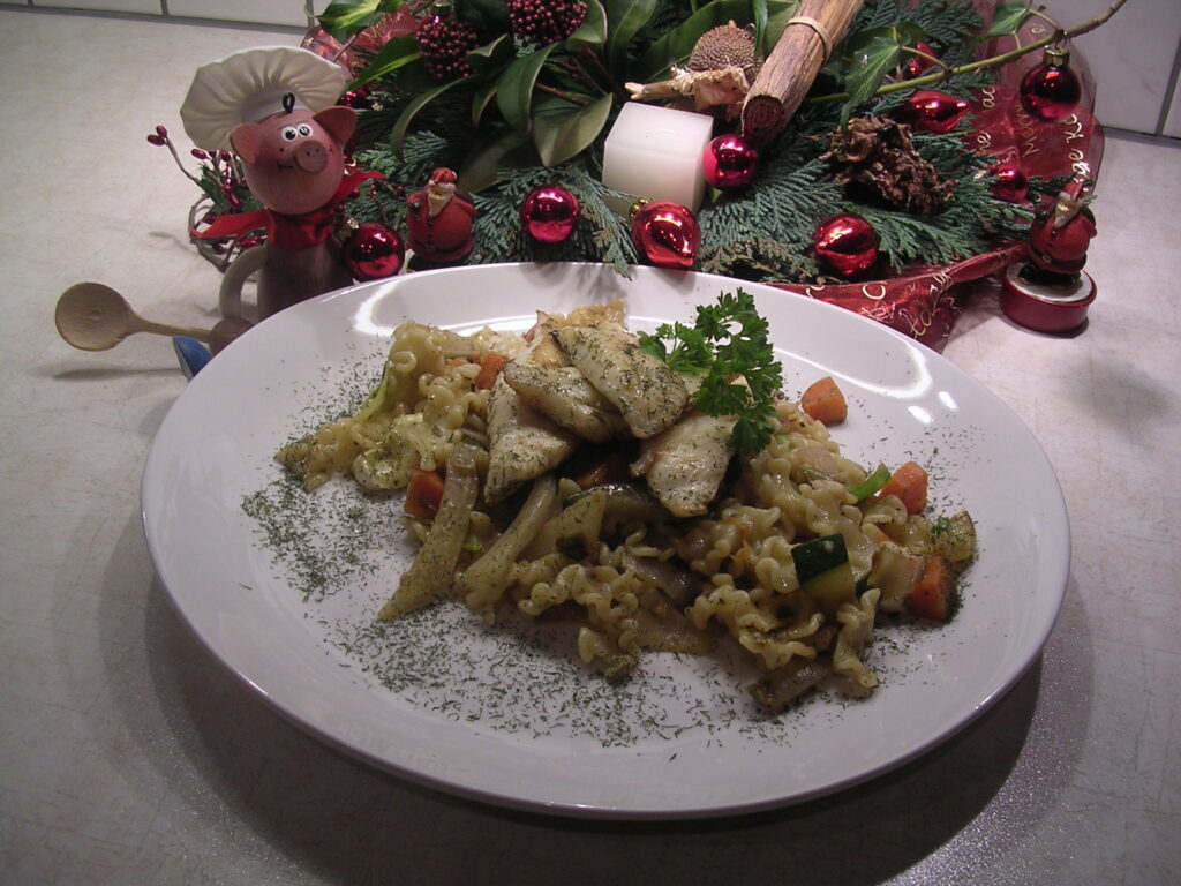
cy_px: 443
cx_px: 590
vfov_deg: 37.7
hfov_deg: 49.0
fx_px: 1296
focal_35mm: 38
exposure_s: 1/31.7
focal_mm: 5.8
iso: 100
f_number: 2.8
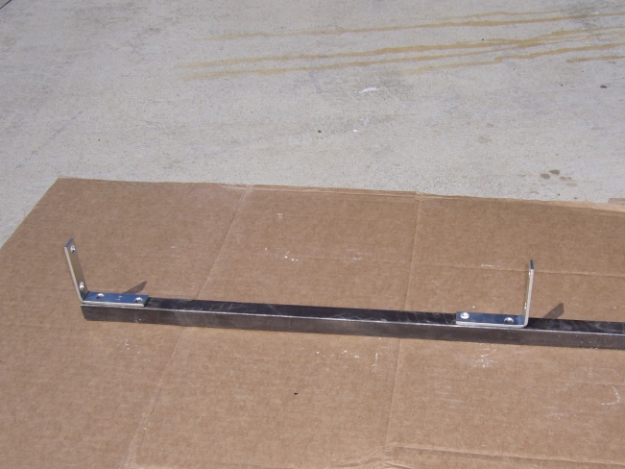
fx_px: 776
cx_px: 344
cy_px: 286
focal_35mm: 43
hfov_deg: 43.8
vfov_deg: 33.5
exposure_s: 1/800
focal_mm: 5.8
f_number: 5.6
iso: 80
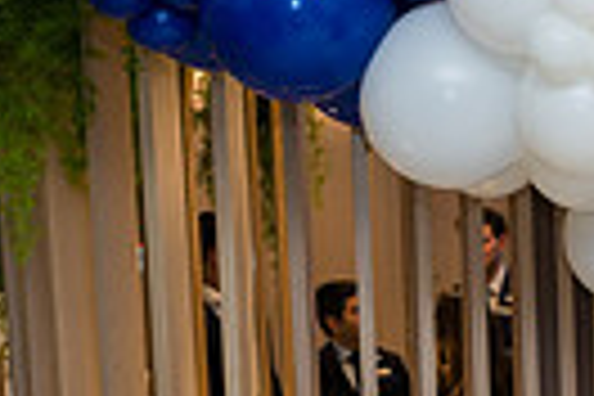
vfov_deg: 12.0
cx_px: 807
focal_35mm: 111
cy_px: 494
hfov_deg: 17.1
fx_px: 1831
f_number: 3.5
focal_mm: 24
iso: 400
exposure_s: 1/160
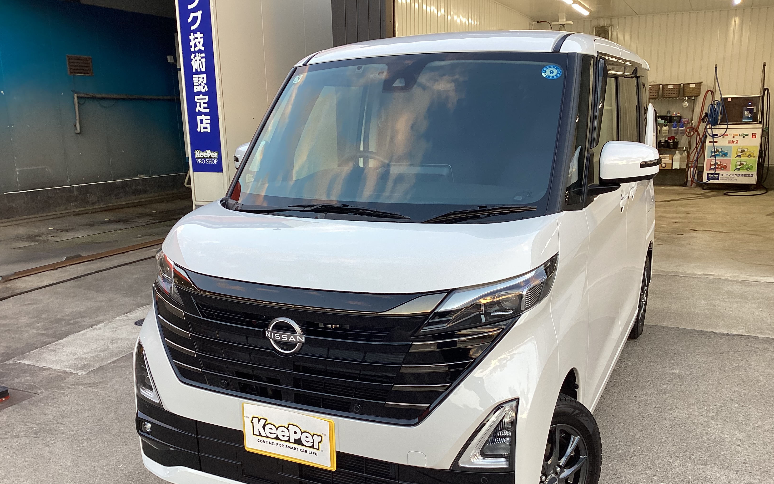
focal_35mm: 33
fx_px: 696
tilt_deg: -14.8
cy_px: 291
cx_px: 387
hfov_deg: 58.1
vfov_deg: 38.2
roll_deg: +1.3
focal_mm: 3.3
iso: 64
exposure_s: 1/100
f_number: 2.4
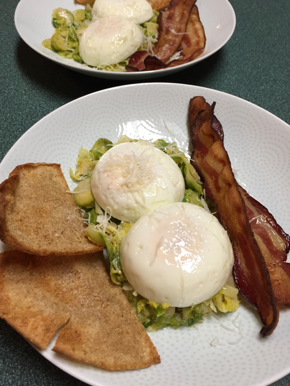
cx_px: 145
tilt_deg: -54.4
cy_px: 193
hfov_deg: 48.2
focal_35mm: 29
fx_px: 324
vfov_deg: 61.7
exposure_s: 1/30
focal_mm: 4.15
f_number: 2.2
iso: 50
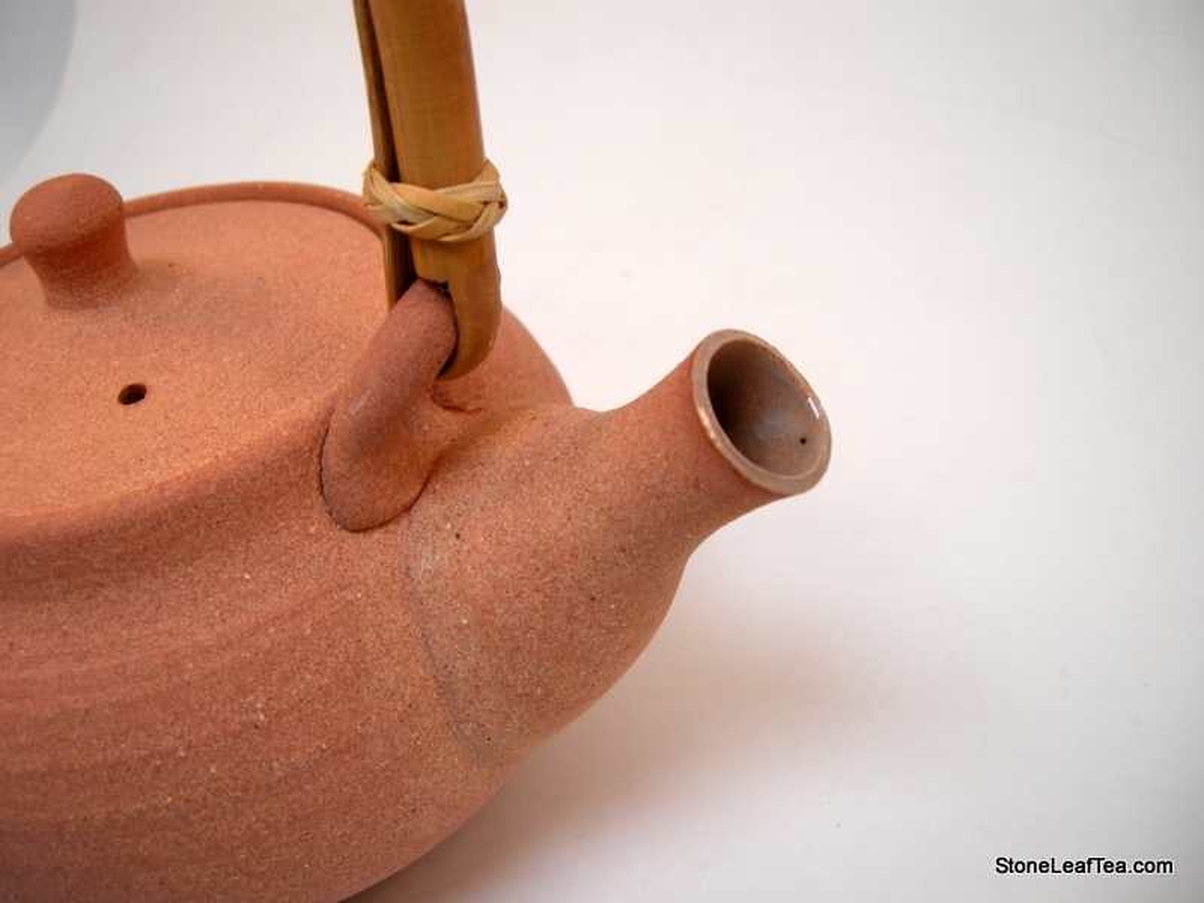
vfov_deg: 40.7
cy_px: 452
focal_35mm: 35
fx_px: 1217
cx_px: 602
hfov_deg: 52.6
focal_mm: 7.5
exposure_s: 1/64.1
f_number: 3
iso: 64
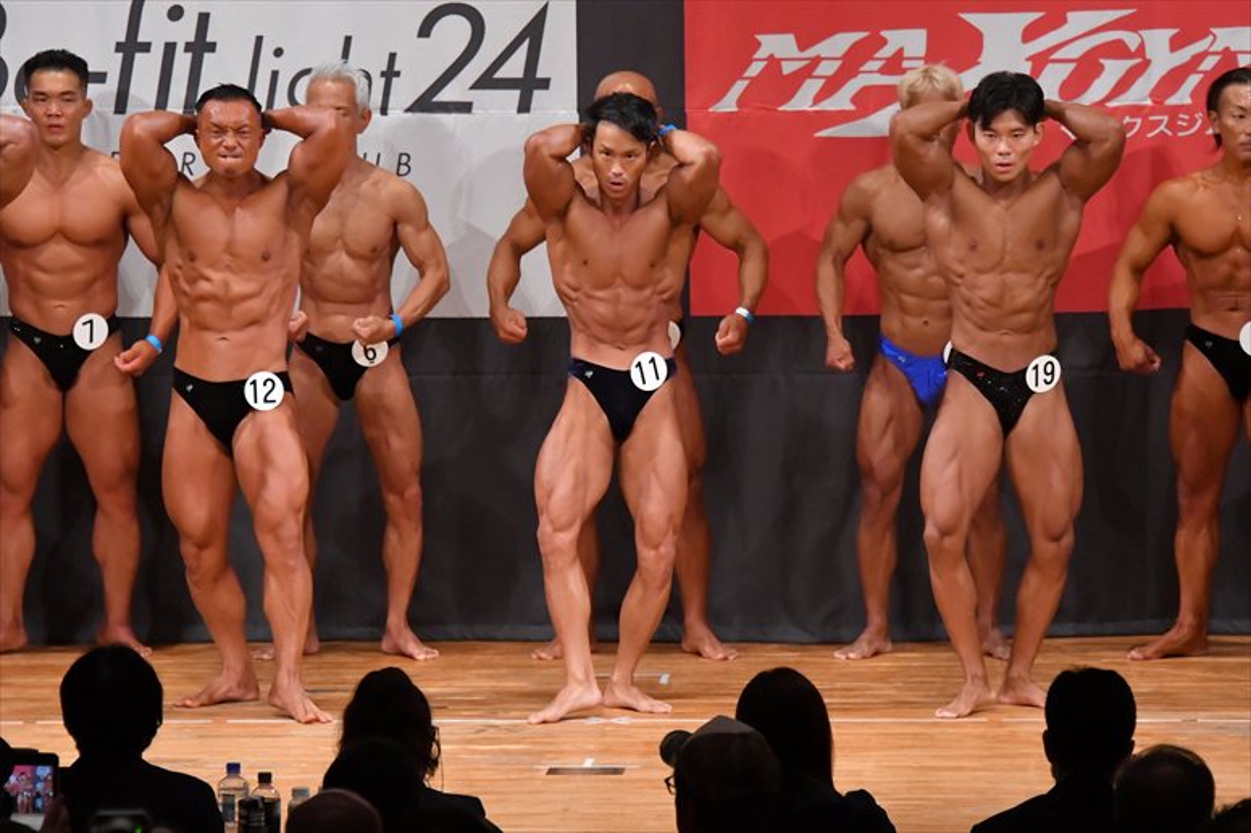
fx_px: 8857
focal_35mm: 255
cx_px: 626
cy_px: 416
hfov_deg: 8.1
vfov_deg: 5.4
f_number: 5.6
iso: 8000
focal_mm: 170
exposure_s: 1/400
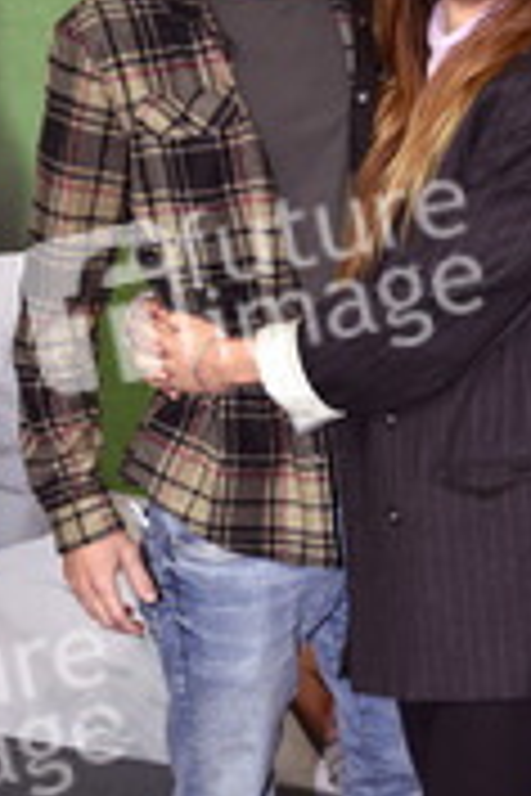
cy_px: 513
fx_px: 1903
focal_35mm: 86
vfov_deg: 23.6
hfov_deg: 15.8
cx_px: 382
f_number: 6.3
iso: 500
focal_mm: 38
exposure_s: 1/125
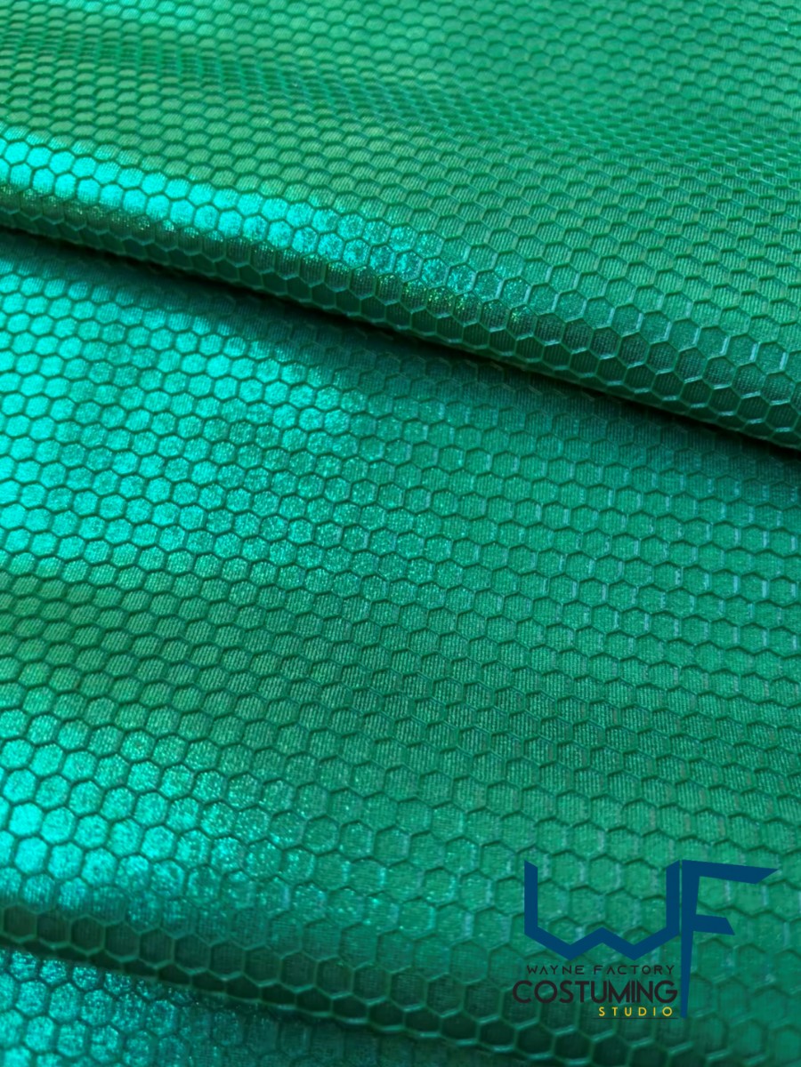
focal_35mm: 26
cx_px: 400
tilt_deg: -67.1
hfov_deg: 53.1
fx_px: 802
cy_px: 534
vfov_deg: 67.3
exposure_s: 1/121
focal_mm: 5.96
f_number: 1.6
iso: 125
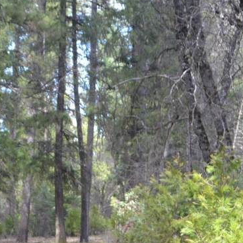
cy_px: 189
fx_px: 985
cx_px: 13
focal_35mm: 124
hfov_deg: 13.9
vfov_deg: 14.0
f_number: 5.6
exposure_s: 1/125
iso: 360
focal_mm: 28
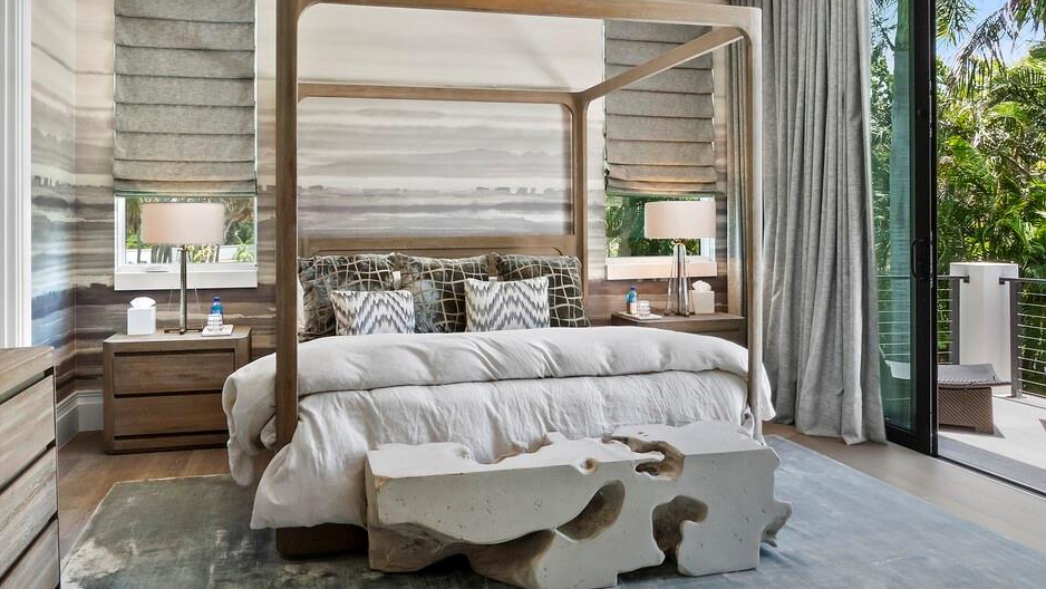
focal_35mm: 26
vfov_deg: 44.0
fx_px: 721
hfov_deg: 71.6
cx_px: 461
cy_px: 219
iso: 320
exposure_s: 1/6
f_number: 11
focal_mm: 7
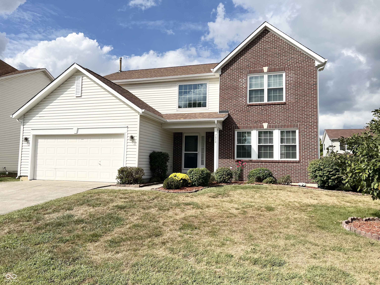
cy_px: 142
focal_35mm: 26
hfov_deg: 67.3
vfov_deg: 53.1
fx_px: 285
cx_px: 190
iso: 50
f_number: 1.5
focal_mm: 5.7
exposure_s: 1/8696
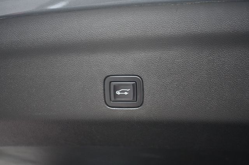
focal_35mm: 43
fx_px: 297
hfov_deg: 45.5
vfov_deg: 31.2
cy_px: 82
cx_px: 124
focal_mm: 29
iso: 1400
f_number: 4.2
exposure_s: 1/125
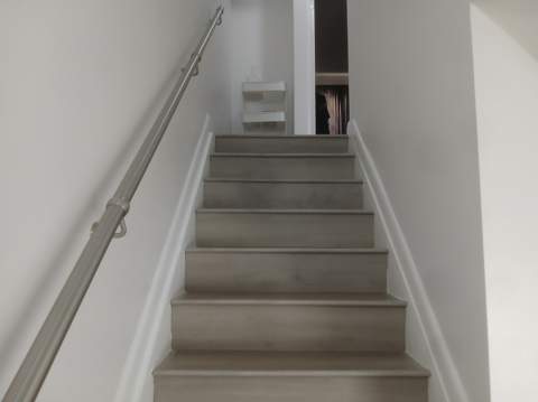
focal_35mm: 26
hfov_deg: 67.4
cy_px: 201
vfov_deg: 53.0
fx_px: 404
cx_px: 269
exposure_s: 1/24
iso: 250
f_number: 1.8
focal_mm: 3.98
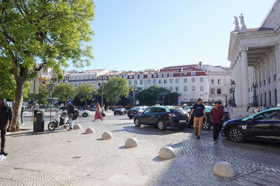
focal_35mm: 24
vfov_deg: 53.1
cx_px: 140
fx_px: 187
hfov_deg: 73.7
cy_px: 93
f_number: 10
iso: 100
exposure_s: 1/100
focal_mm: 24
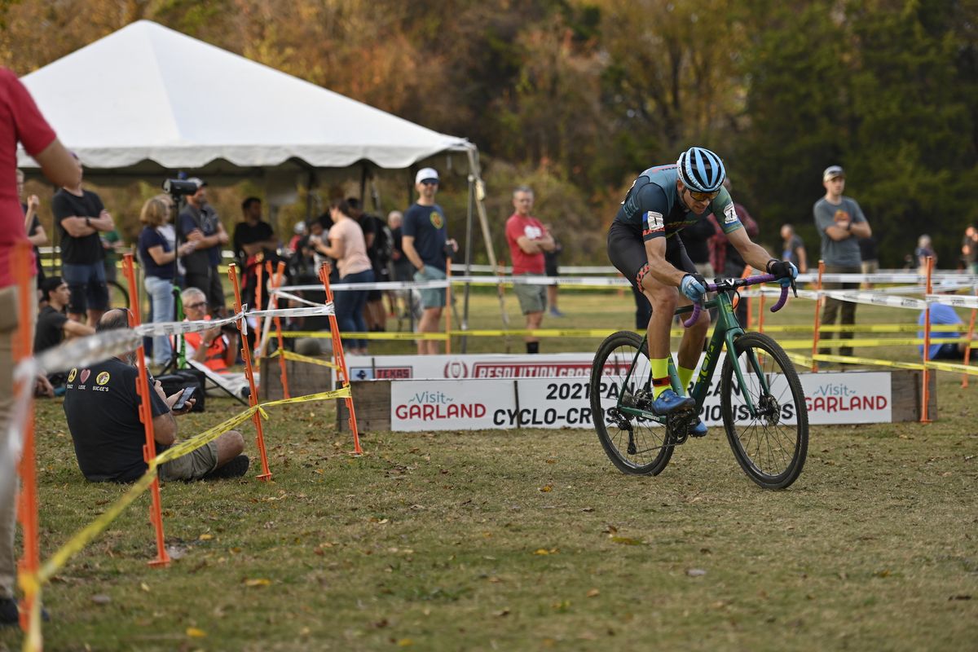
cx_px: 489
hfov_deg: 18.3
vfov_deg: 12.2
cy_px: 326
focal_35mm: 112
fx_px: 3042
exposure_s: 1/800
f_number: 2.8
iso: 200
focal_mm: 112
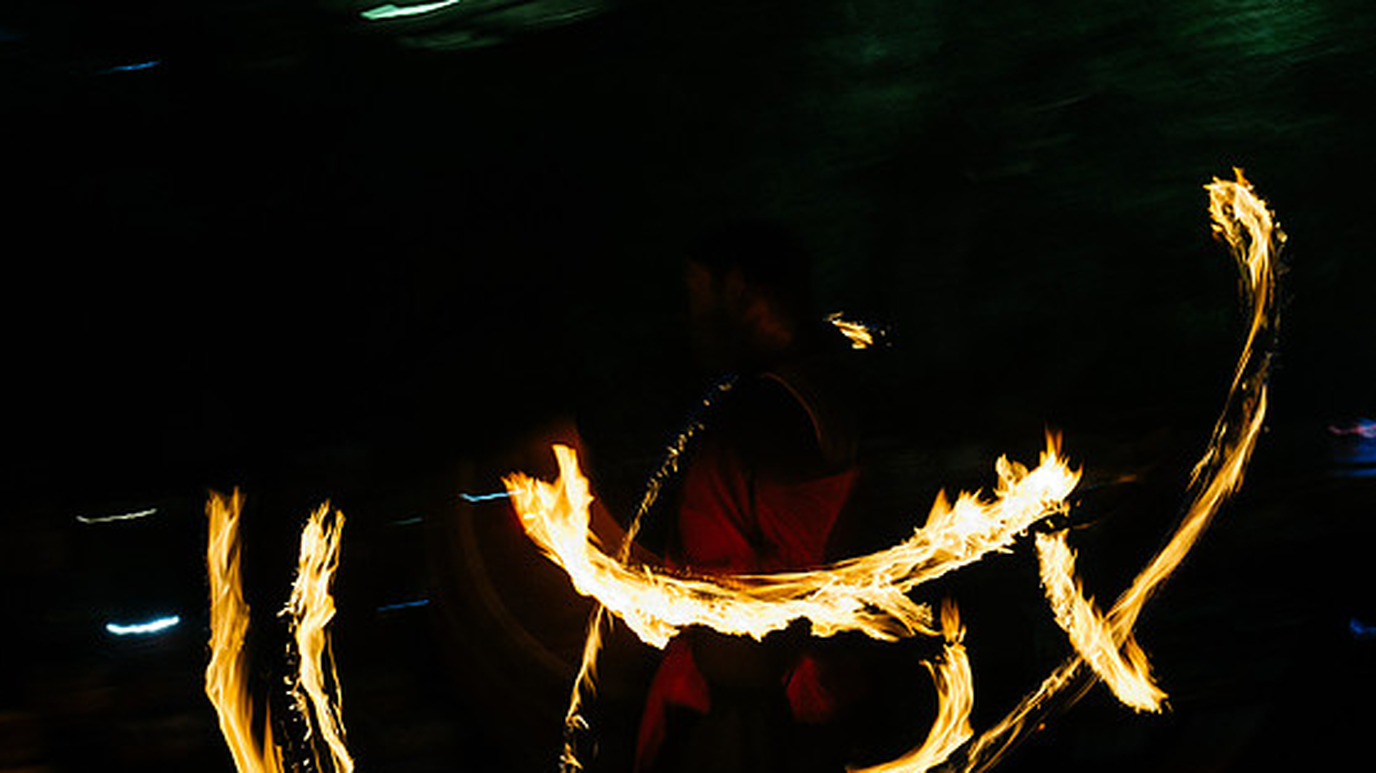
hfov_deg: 29.3
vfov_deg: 16.7
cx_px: 768
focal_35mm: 72
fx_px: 2626
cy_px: 531
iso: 200
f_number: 8
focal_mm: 48
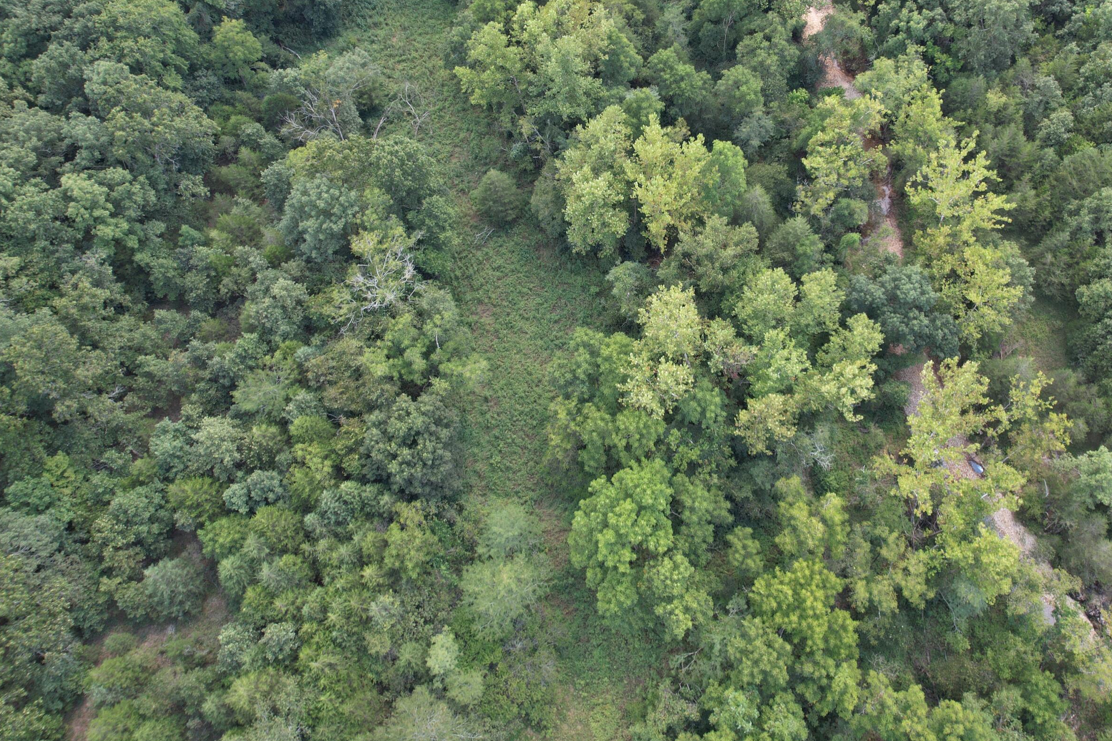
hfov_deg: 64.8
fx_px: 865
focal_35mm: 28
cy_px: 289
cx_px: 672
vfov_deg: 46.1
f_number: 2.8
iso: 100
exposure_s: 1/125
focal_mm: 8.38
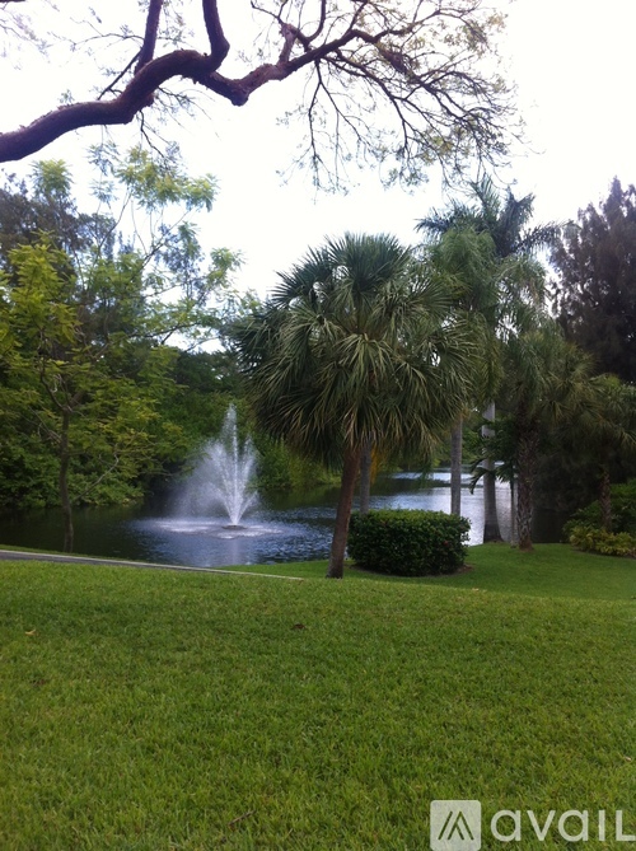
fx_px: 859
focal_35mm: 35
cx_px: 318
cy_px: 426
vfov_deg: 52.7
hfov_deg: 40.6
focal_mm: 3.85
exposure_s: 1/324
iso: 80
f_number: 2.8
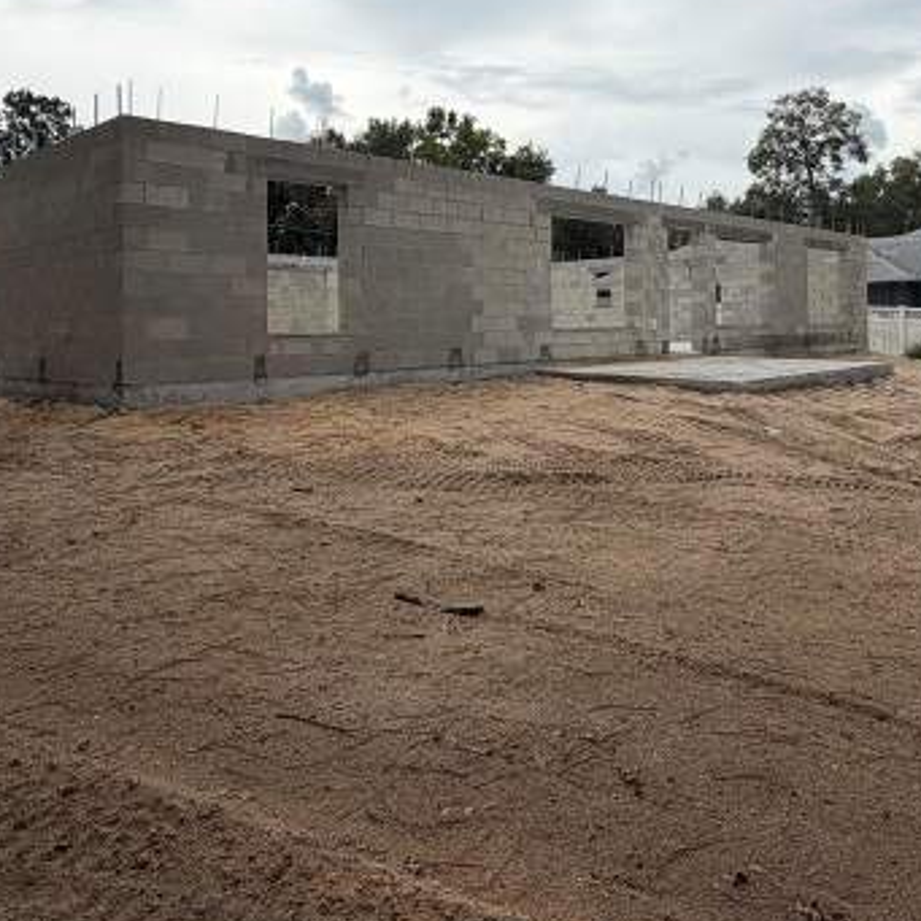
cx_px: 570
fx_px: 873
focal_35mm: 29
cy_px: 300
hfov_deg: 55.0
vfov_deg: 54.4
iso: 25
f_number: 2.2
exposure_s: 1/770
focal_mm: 2.22
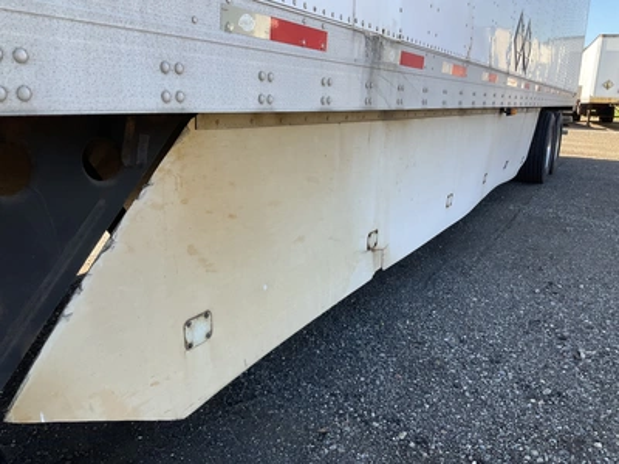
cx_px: 310
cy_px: 232
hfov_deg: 61.7
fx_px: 519
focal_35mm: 29
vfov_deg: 48.2
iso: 25
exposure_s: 1/355
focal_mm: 3
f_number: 1.8
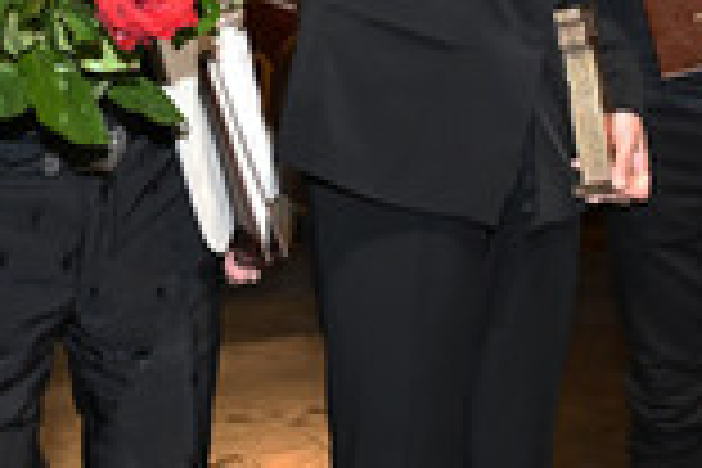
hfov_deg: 23.2
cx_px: 632
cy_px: -117
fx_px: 1666
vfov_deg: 15.3
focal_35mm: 85
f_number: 6.3
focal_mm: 29.5
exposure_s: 1/125
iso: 2000
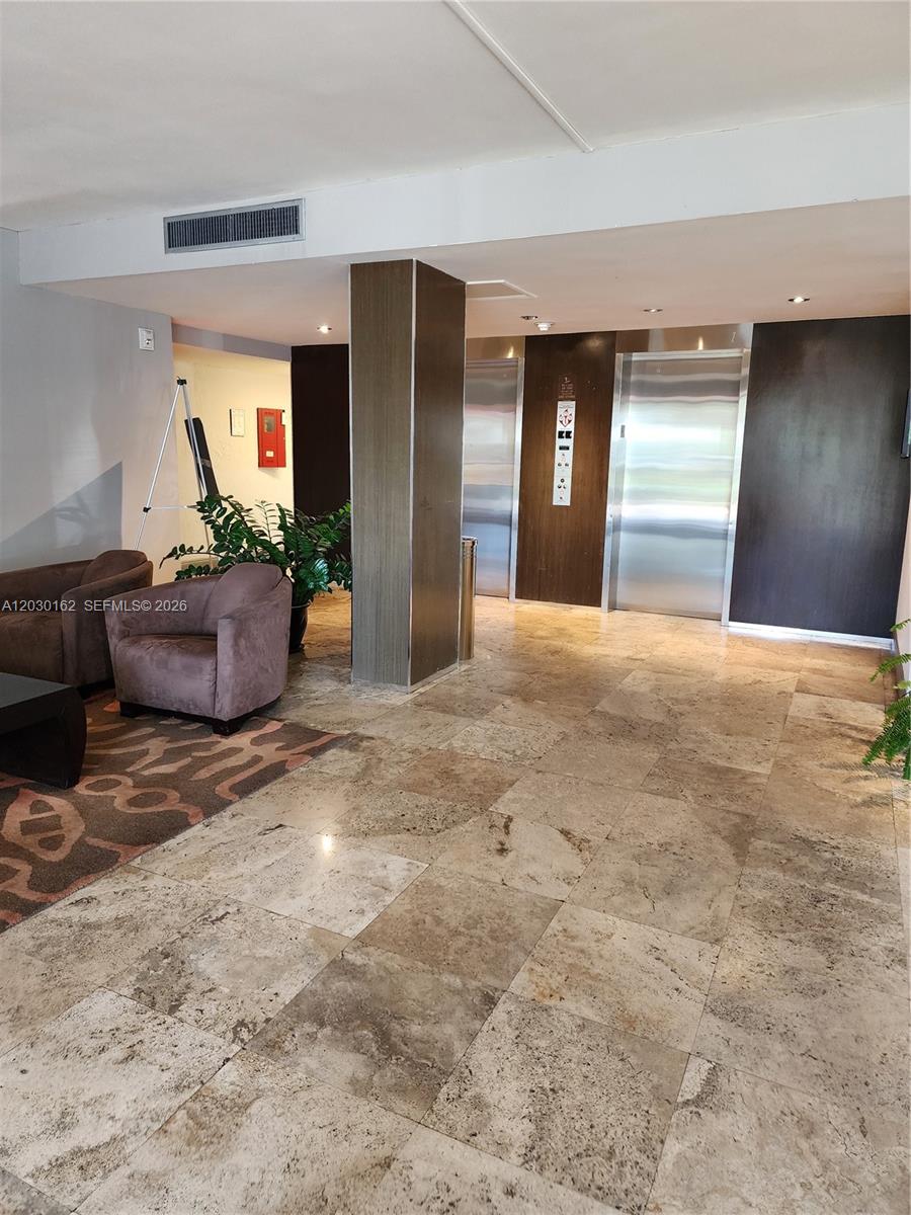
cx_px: 456
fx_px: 807
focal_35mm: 23
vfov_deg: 73.9
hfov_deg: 58.9
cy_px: 608
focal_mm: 6.4
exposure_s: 1/120
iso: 640
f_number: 1.8
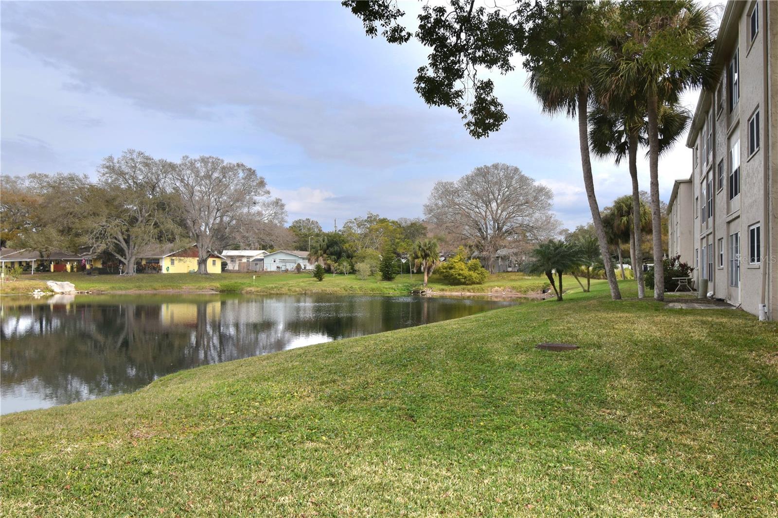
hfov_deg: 61.9
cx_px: 389
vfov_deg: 43.6
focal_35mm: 30
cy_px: 259
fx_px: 648
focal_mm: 20
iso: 100
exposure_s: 1/200
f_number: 10
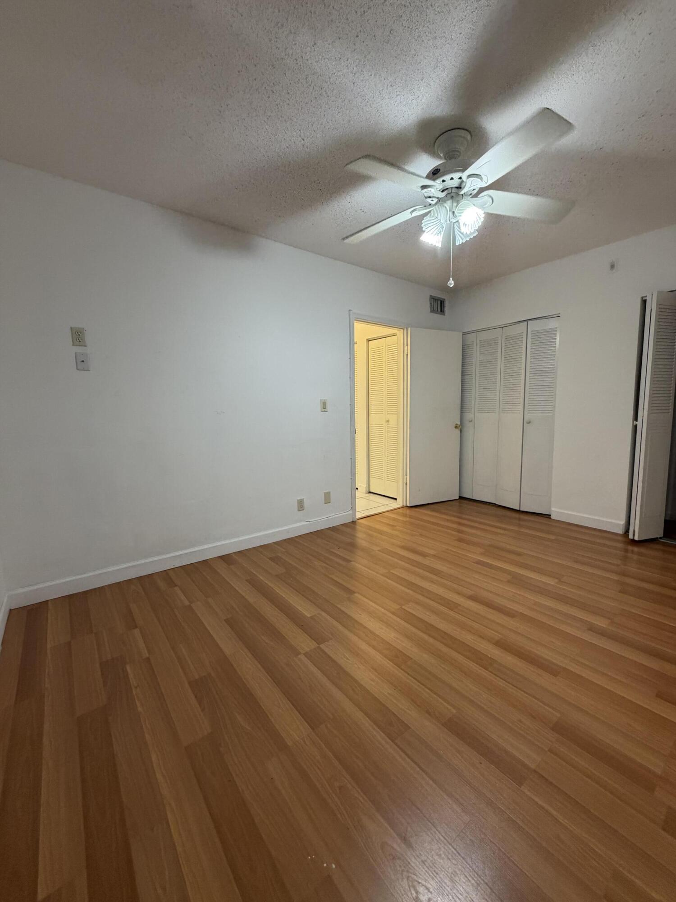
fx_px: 365
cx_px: 338
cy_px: 451
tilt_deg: -7.2
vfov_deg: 102.1
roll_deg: +0.4
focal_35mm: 14
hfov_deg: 85.7
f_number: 2.2
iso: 320
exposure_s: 1/120
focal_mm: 2.22
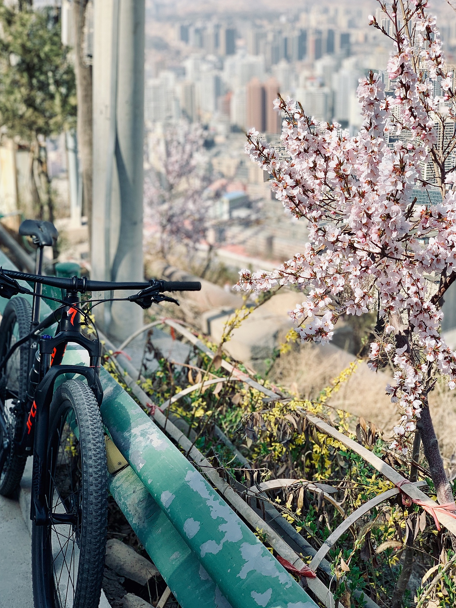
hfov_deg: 27.5
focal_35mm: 53
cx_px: 228
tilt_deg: -17.9
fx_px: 931
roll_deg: +1.2
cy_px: 301
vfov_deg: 36.2
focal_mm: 6
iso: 16
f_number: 2.4
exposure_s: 1/826
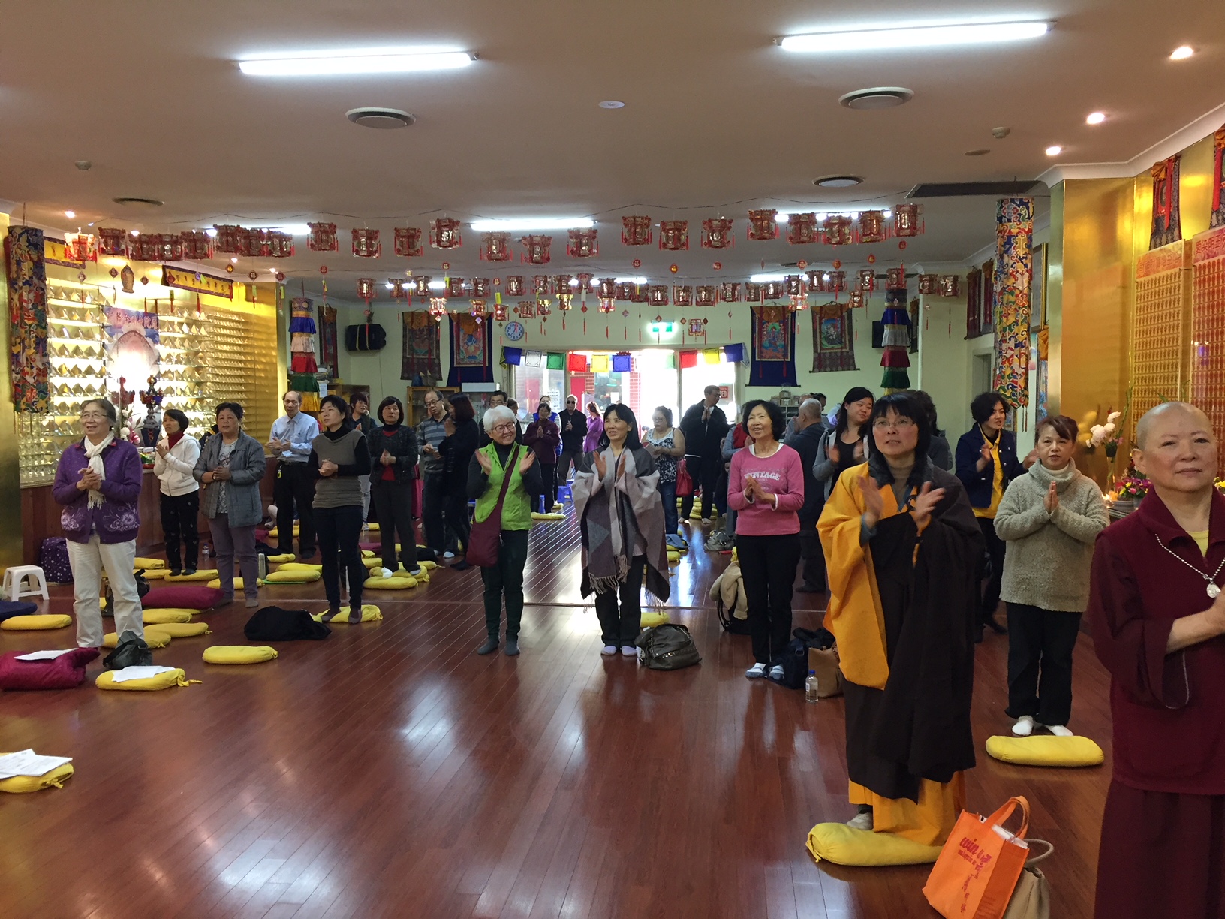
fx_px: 1026
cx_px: 612
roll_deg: -0.7
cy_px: 460
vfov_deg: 48.2
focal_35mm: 29
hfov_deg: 61.7
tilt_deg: -4.0
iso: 160
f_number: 2.2
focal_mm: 4.15
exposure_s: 1/33
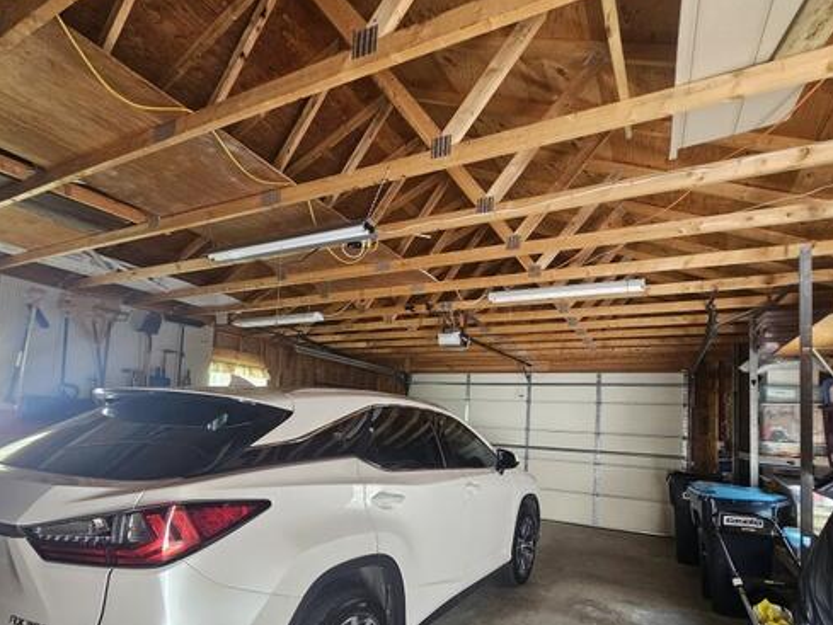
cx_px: 433
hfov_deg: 91.0
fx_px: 409
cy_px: 392
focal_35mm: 17
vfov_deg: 73.5
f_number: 2.2
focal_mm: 2.2
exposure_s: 1/60
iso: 200
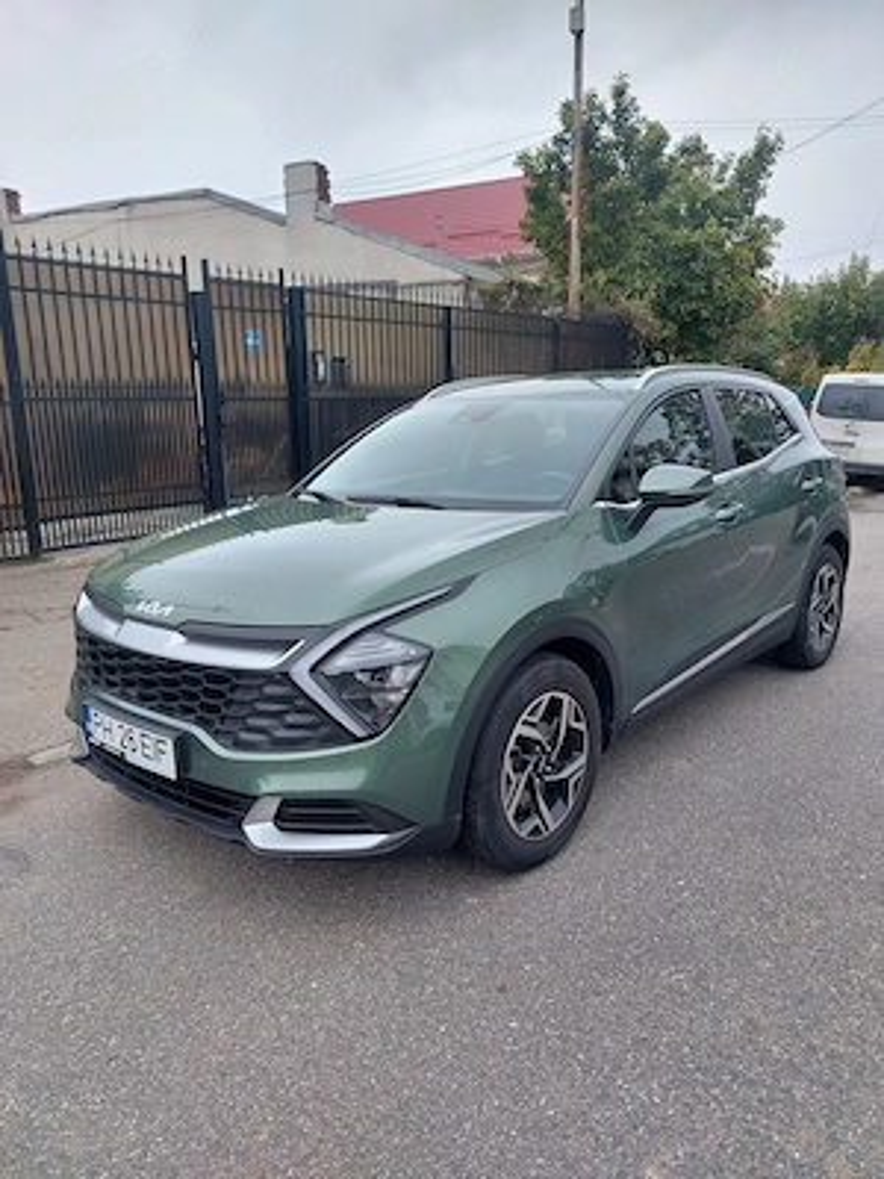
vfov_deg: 71.6
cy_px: 590
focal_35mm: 24
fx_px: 817
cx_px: 442
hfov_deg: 56.8
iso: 40
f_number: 1.8
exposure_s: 1/100
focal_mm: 5.23
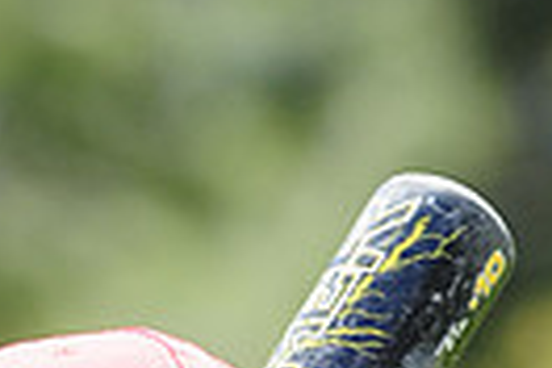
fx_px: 14106
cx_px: 136
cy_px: 979
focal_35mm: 920
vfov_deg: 1.5
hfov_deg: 2.2
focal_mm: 140
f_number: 4
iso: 200
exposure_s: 1/500
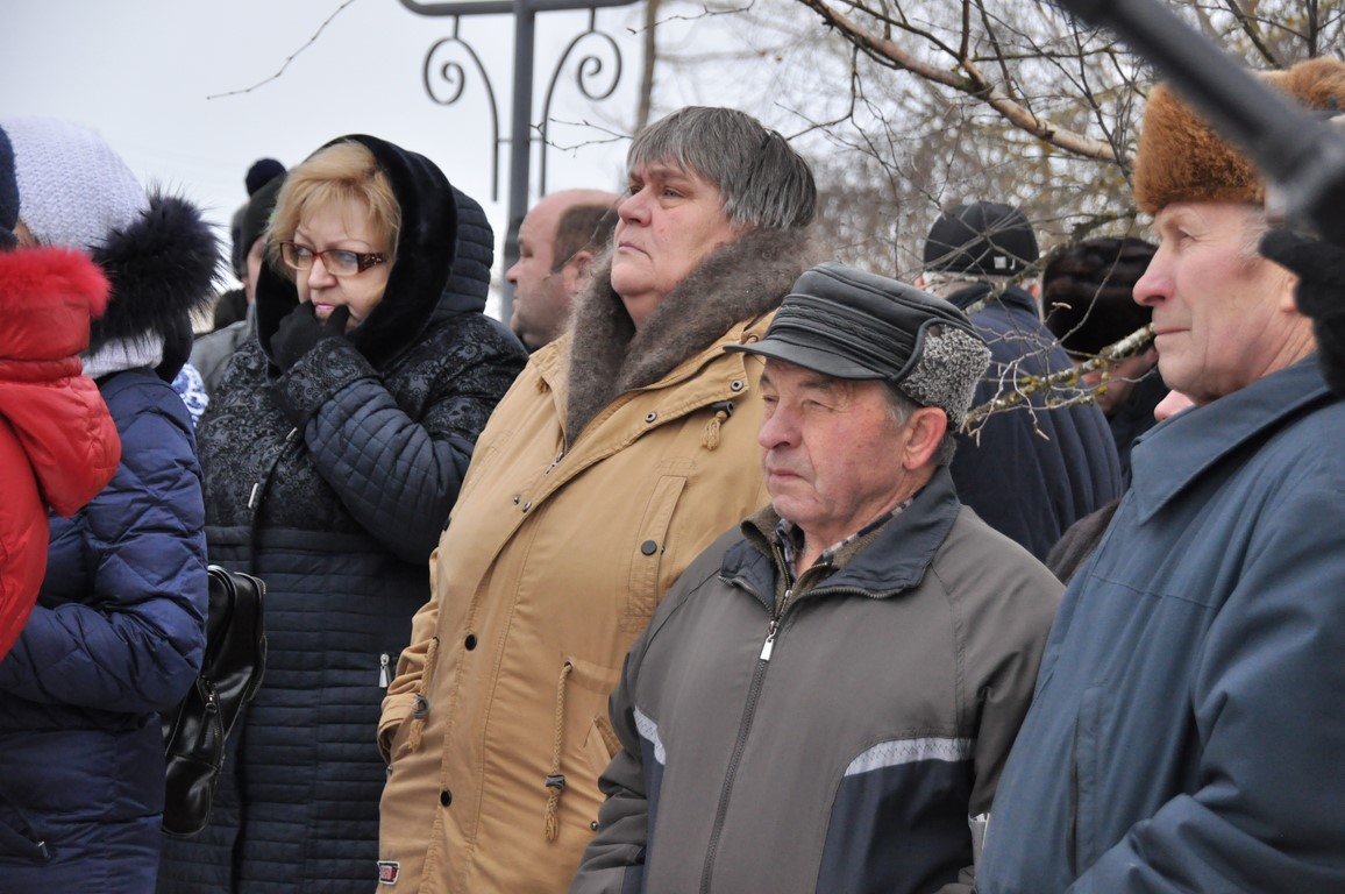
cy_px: 447
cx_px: 672
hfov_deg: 18.2
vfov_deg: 12.1
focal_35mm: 112
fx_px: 4198
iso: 1000
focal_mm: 75
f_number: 6.3
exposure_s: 1/640
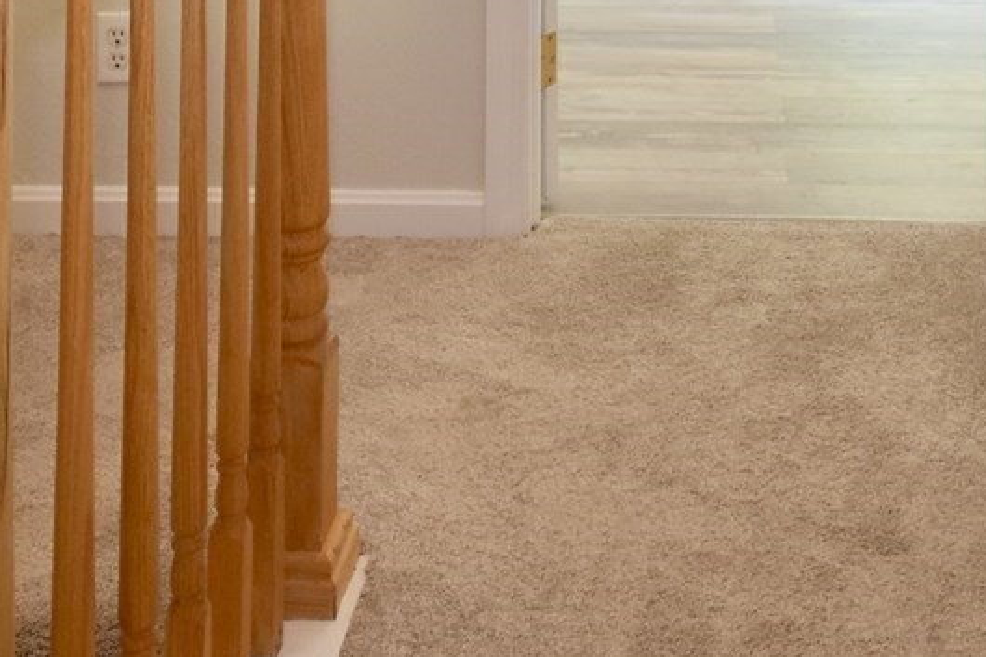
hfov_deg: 33.9
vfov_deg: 19.5
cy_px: -402
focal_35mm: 58
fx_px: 1588
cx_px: 729
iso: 400
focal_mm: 10
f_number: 4
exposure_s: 1/60
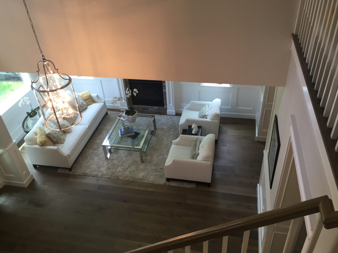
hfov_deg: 60.0
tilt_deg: -34.8
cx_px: 171
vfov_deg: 46.8
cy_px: 128
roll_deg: +9.1
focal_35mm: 30
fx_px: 293
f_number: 2.2
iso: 32
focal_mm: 4.15
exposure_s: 1/40
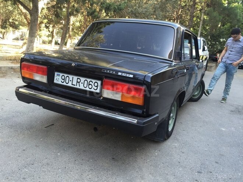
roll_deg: -4.7
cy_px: 91
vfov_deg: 48.2
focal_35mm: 29
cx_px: 122
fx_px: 204
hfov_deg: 61.7
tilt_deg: -12.2
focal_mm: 4.15
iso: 32
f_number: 2.2
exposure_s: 1/100
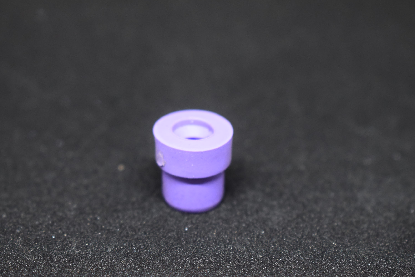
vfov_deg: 16.6
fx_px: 952
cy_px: 138
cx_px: 208
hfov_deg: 24.6
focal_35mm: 82
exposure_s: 1/15
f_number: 6.3
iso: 800
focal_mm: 55
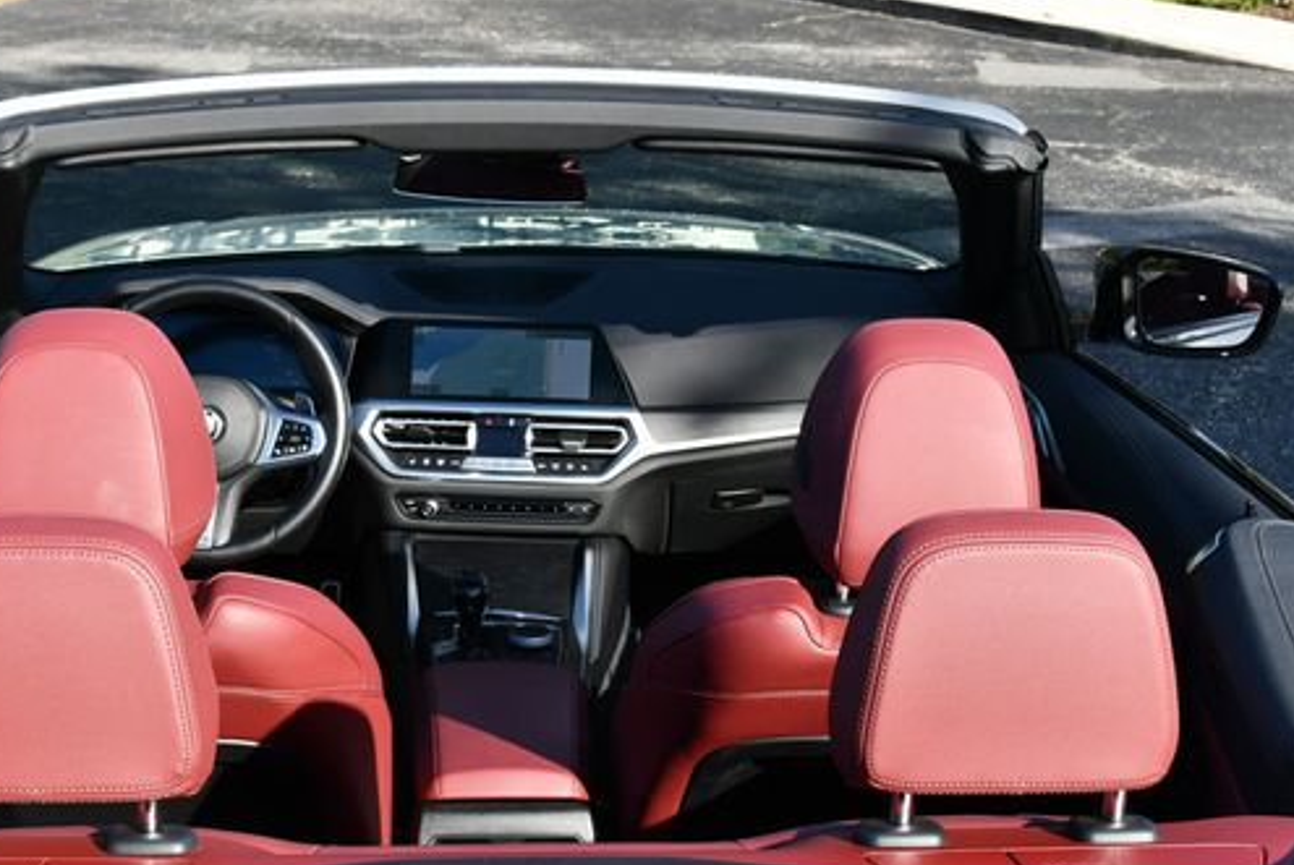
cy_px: 455
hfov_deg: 32.3
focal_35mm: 62
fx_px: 2230
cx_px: 546
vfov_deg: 22.0
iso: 200
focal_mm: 24
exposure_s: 1/250
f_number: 7.1
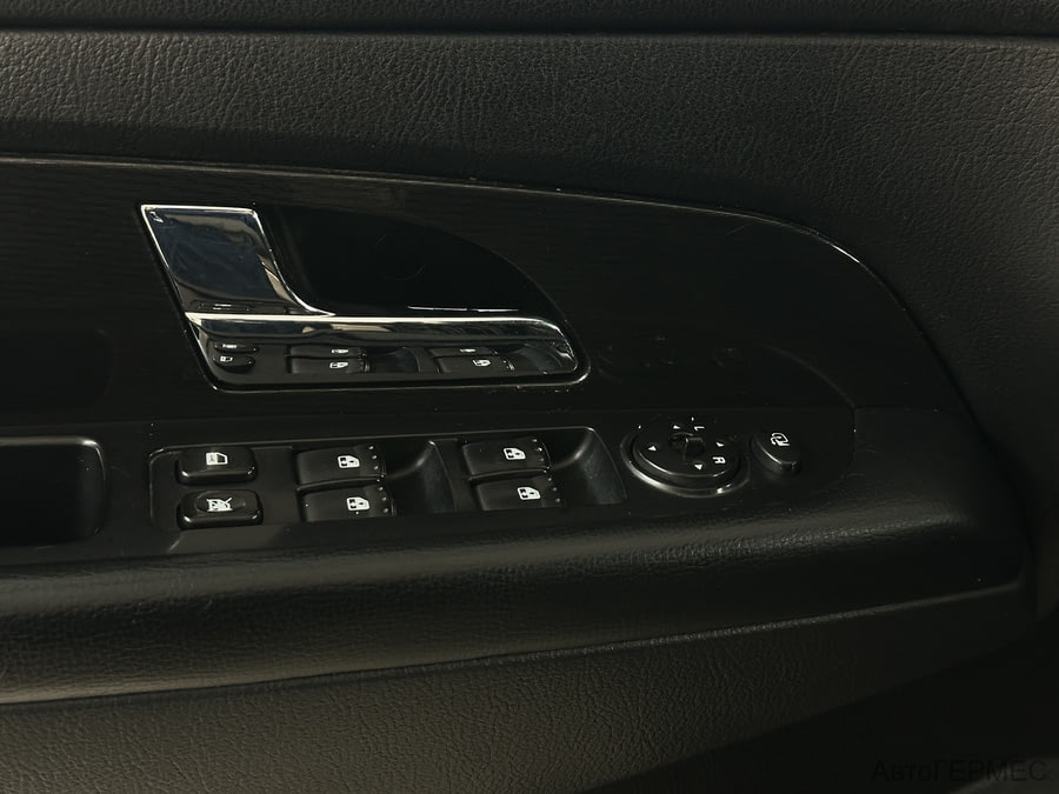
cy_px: 397
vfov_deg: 30.3
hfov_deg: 39.7
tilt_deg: -28.3
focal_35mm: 48
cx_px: 530
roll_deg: +0.2
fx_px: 1468
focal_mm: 6.86
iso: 250
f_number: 1.78
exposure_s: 1/33
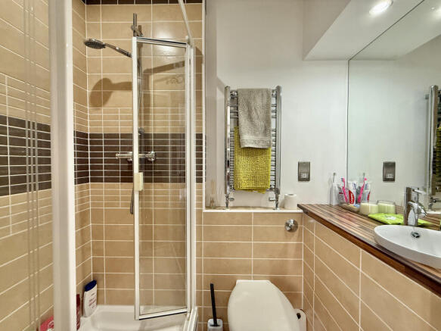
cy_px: 166
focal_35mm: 14
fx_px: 178
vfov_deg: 85.7
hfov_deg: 102.1
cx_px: 220
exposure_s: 1/99
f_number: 2.2
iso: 200
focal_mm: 2.22
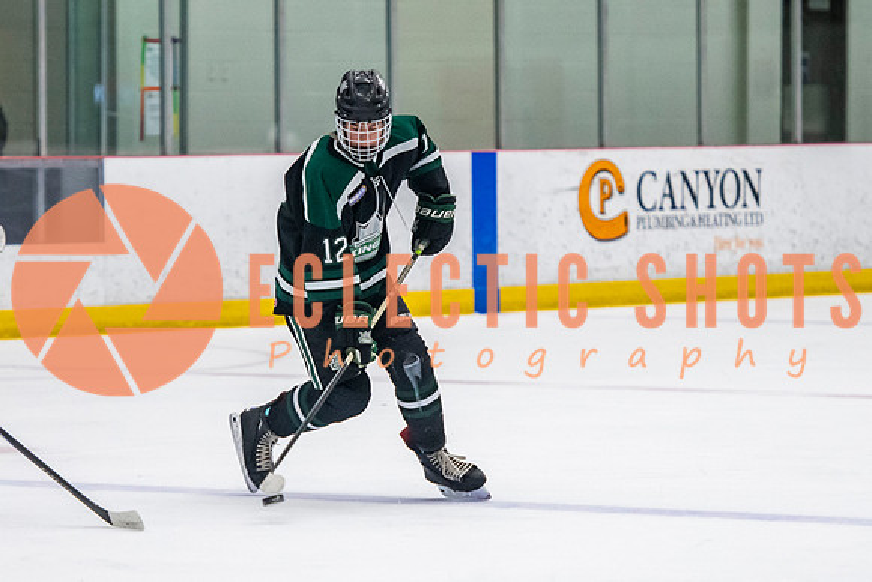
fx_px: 6929
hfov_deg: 7.2
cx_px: 420
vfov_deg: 4.8
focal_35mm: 286
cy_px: 320
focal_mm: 145
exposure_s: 1/640
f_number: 3.2
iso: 3200
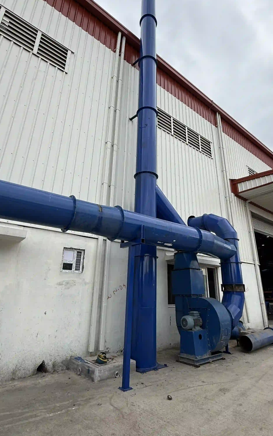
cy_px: 202
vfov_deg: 84.9
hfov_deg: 59.5
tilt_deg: +22.1
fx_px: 238
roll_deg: -1.1
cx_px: 151
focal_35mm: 20
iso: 50
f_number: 2.2
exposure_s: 1/545
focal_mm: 2.22
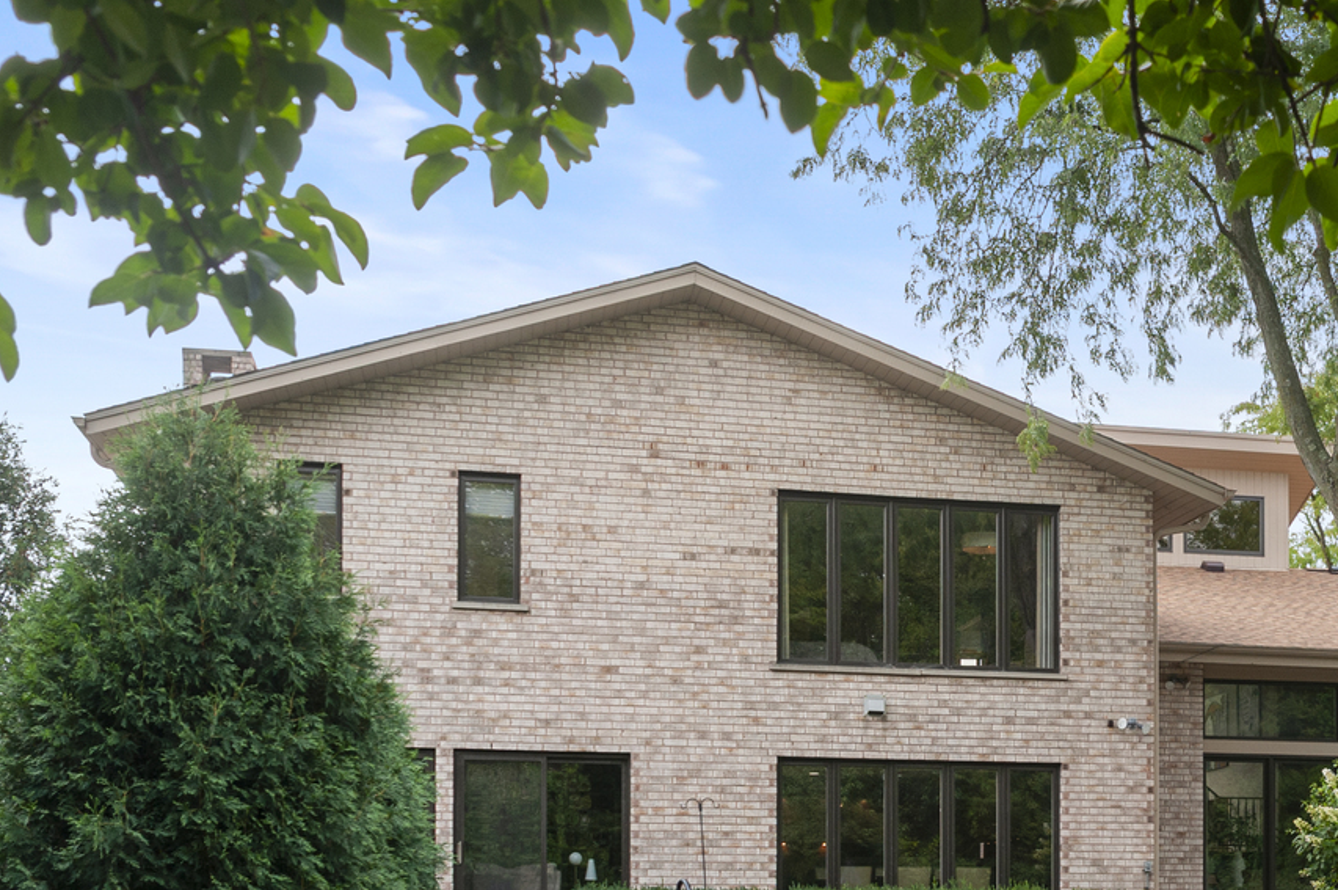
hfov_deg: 32.7
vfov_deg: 22.8
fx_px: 2191
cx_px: 1141
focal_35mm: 59
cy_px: 609
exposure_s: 1/320
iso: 400
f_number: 8
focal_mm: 31
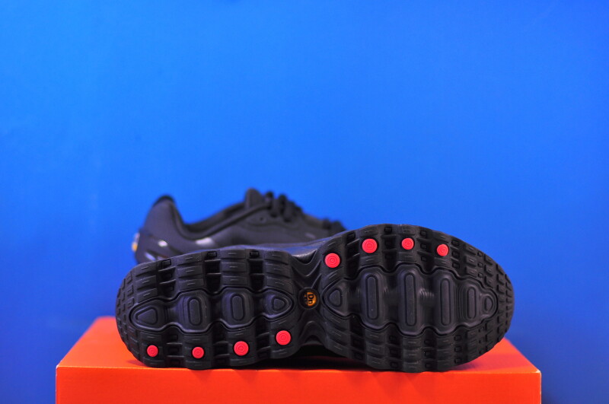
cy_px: 202
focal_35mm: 75
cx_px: 304
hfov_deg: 27.0
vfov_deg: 18.1
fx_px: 1267
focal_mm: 50
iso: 250
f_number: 2
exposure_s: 1/320
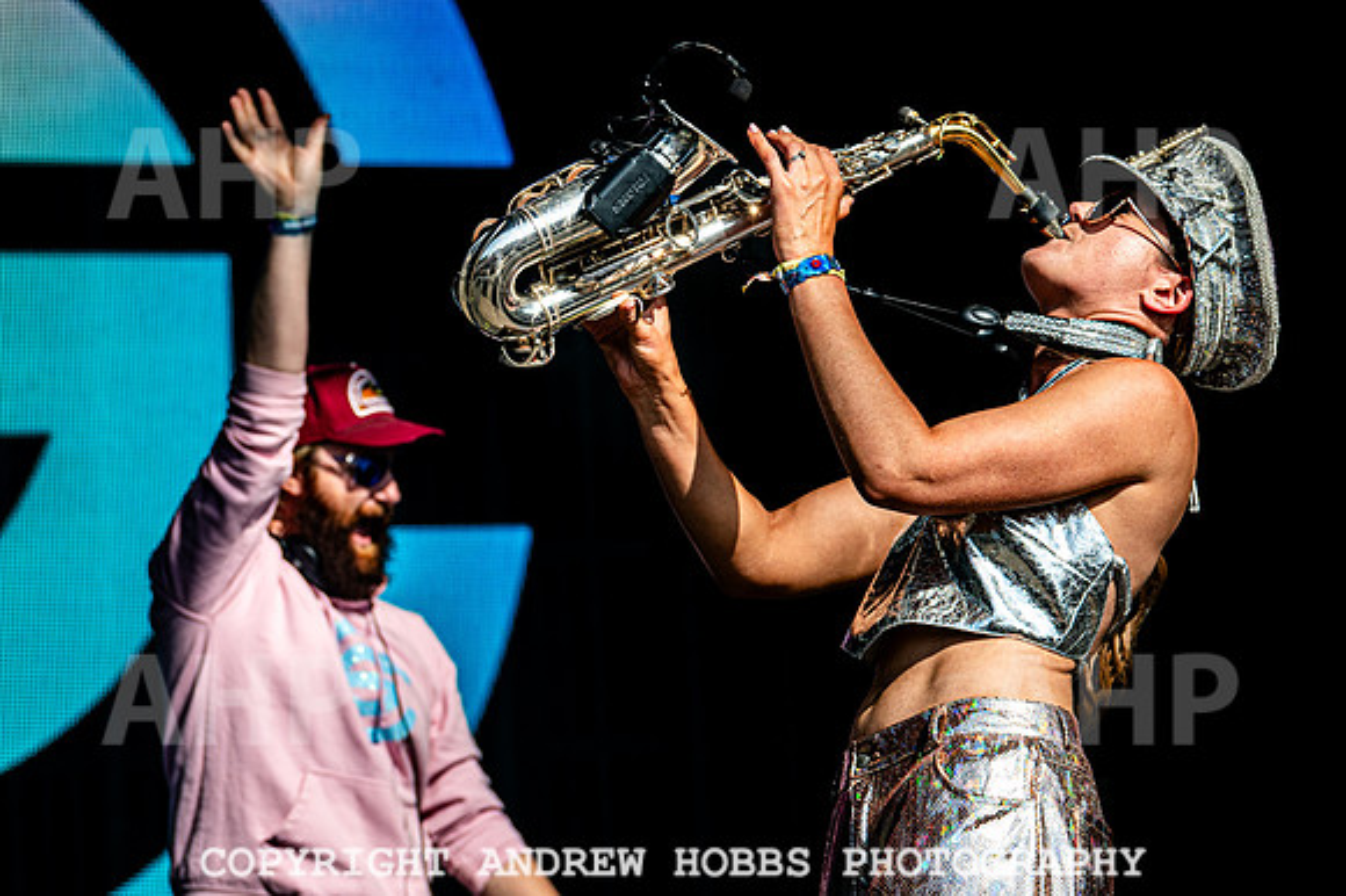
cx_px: 1038
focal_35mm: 154
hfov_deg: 13.3
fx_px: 5764
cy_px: 275
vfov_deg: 8.9
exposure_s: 1/2000
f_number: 4.5
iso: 200
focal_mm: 100
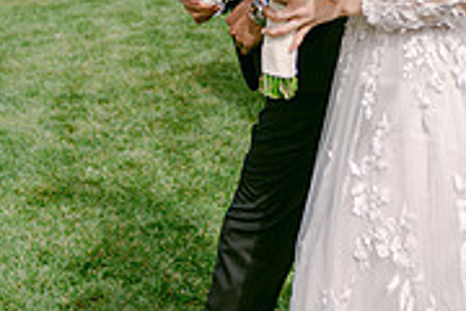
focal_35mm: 92
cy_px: -47
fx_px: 1191
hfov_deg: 22.1
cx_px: 220
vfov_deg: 14.5
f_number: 2.8
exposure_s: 1/3200
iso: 100
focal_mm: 28
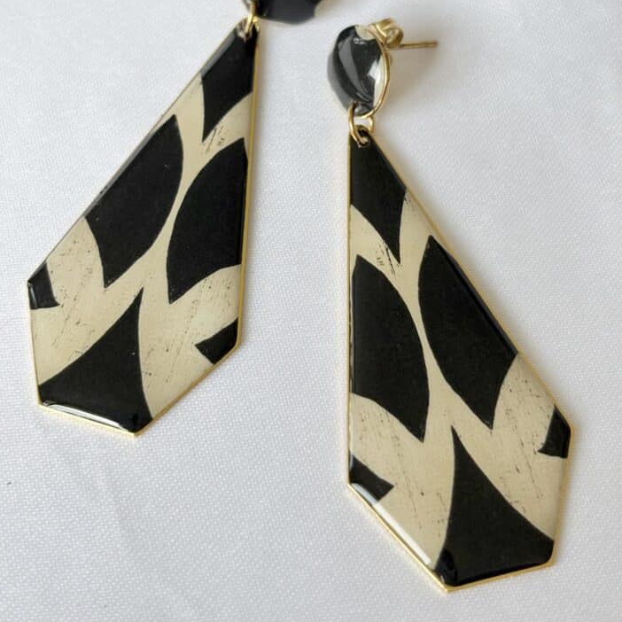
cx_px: 305
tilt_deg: -61.5
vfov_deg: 25.6
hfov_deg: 25.7
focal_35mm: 67
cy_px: 222
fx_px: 1362
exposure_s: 1/607
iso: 32
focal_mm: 5.96
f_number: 1.6
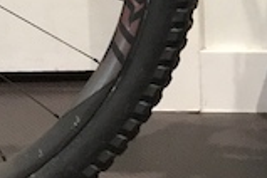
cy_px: -212
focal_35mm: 194
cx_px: 408
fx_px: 1439
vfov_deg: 6.8
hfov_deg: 10.2
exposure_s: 1/15
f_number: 2.2
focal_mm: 4.15
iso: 200
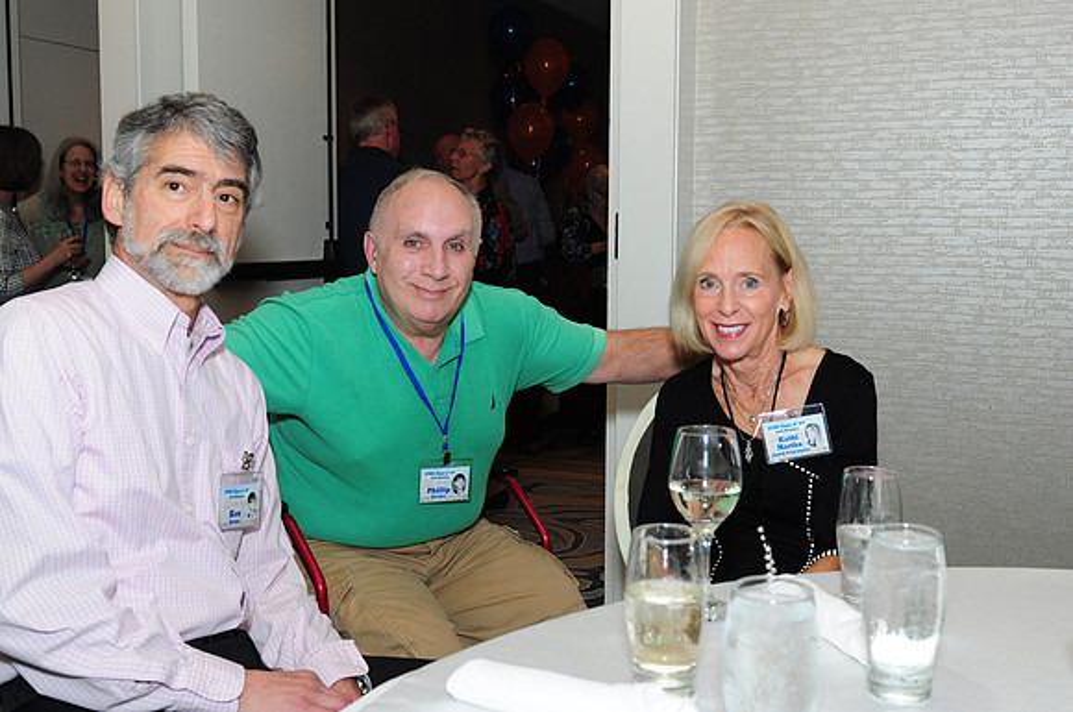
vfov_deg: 36.8
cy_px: 356
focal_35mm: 36
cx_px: 536
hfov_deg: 53.2
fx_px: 1071
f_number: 5
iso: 500
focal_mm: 24
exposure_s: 1/60
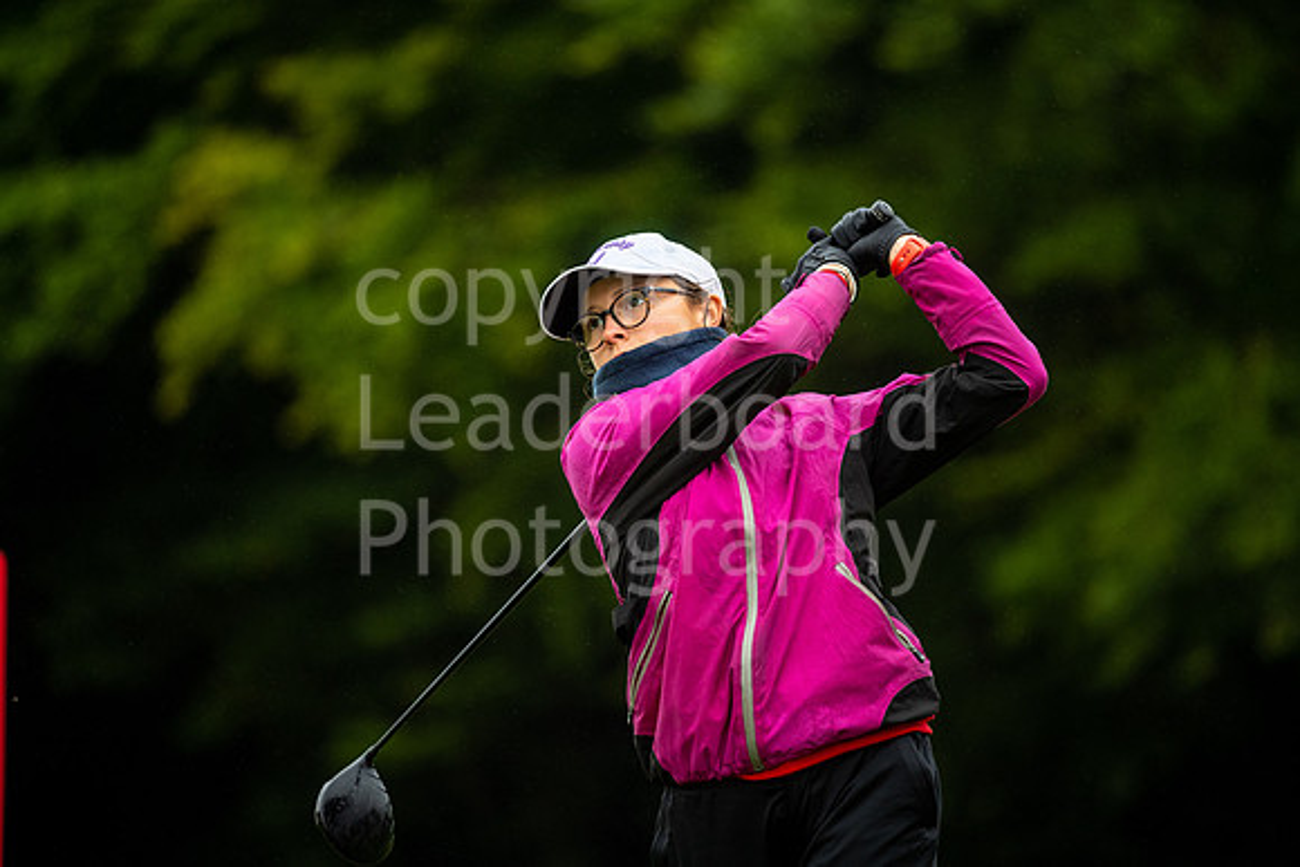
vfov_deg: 4.6
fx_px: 10835
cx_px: 650
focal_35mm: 300
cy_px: 434
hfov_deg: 6.9
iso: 640
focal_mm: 300
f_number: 4
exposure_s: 1/500
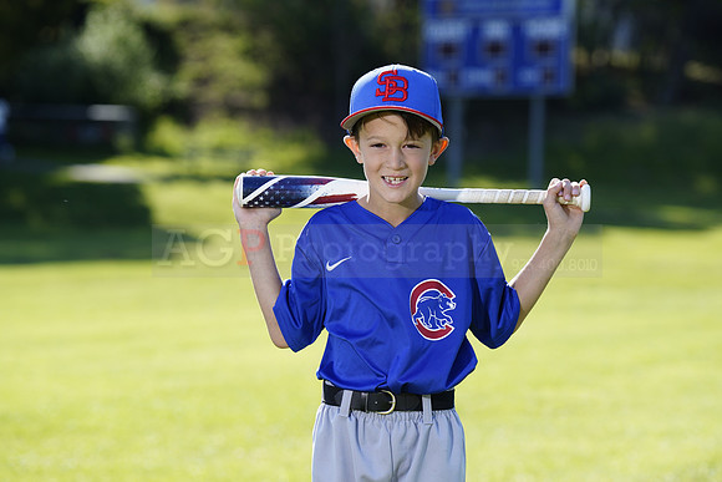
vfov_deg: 9.0
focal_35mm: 152
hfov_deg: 13.5
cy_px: 241
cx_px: 361
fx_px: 3049
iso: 100
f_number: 5
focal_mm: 152
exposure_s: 1/250
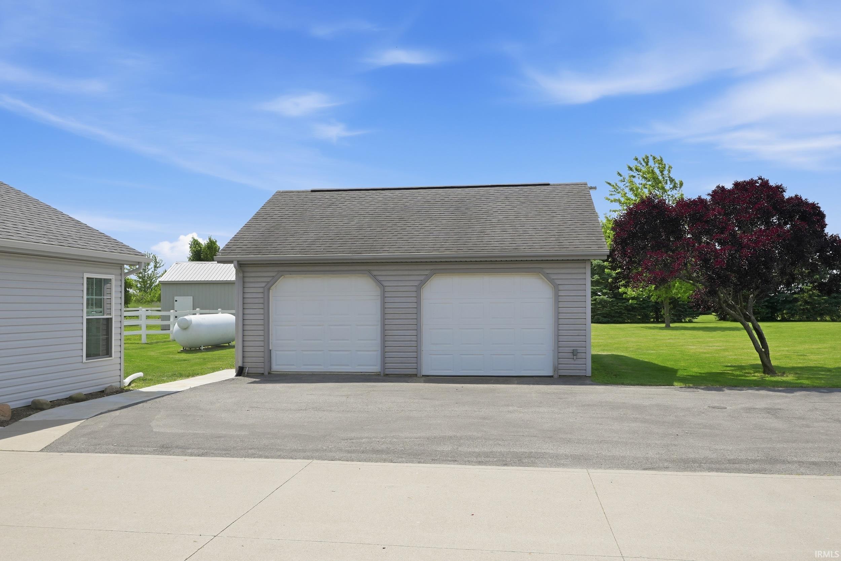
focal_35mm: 30
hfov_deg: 61.9
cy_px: 280
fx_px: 701
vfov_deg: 43.6
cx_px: 420
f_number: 5
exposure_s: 1/1000
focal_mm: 20
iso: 100
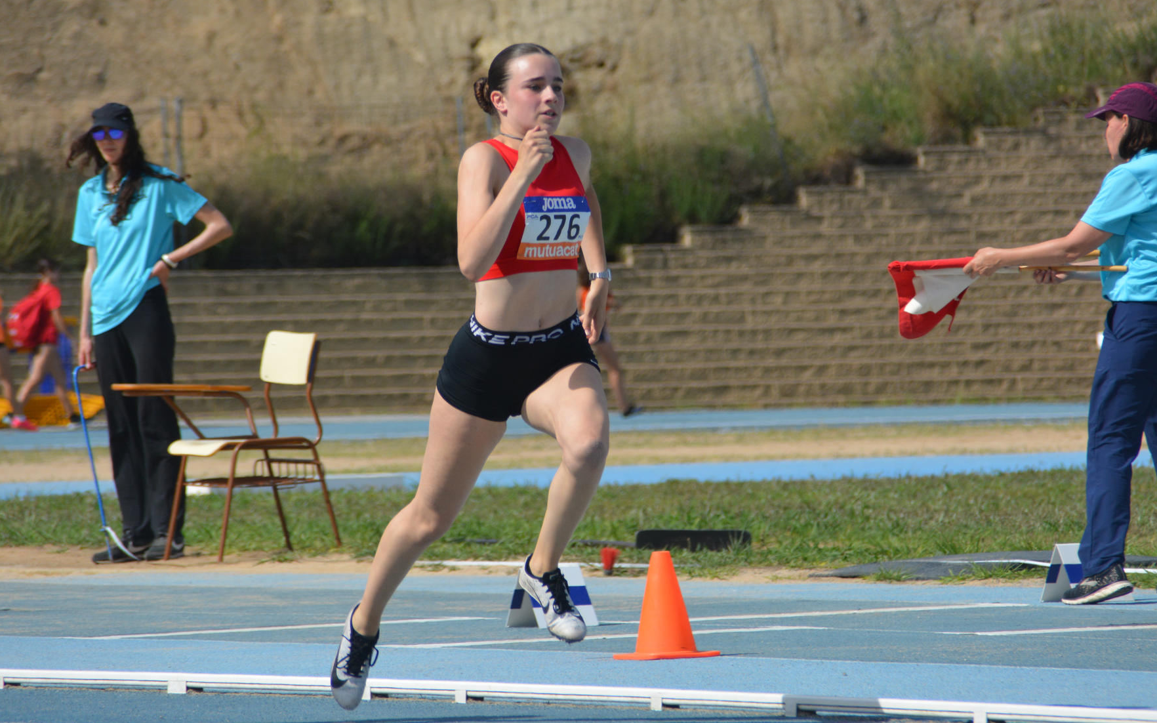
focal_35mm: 355
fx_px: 11192
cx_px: 597
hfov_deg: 5.9
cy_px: 281
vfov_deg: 3.7
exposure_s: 1/1600
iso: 400
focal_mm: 200
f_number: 6.3
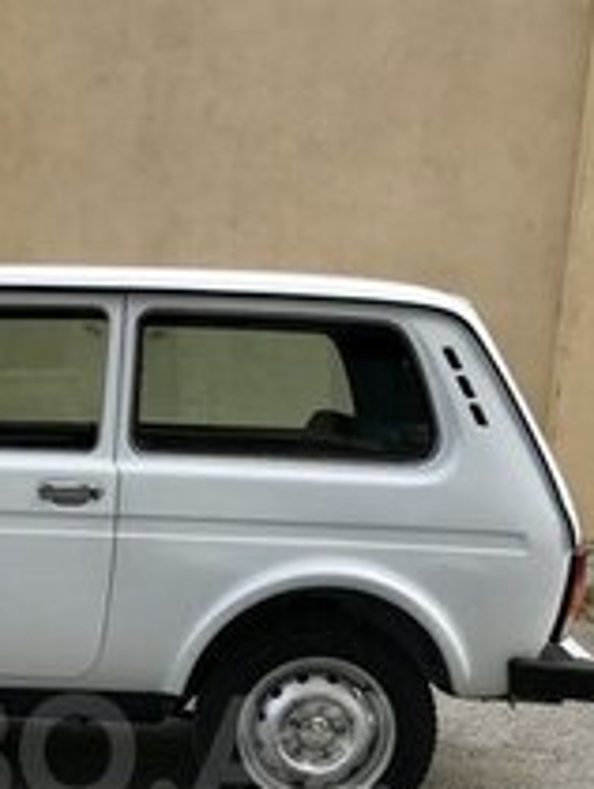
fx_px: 1507
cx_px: 4
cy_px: 751
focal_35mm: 66
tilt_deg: -11.8
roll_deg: -1.1
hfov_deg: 21.5
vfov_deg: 27.9
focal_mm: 3.99
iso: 20
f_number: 1.8
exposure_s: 1/812
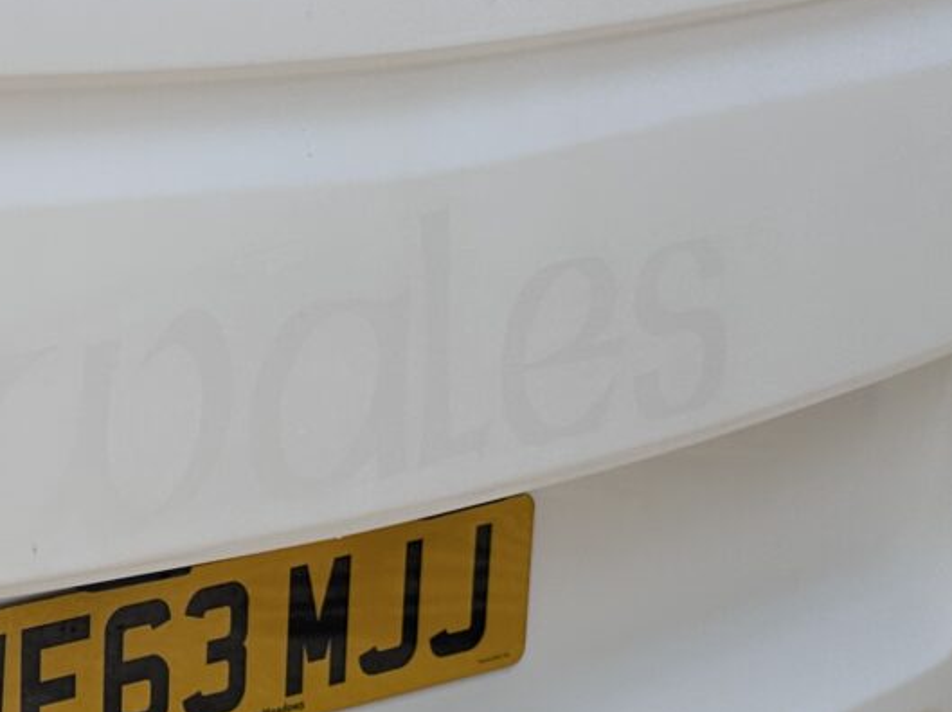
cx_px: -374
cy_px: 534
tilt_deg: -16.4
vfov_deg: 15.8
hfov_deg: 19.1
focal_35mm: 93
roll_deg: +1.1
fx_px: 2556
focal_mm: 6.86
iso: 80
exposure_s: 1/3356
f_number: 1.78
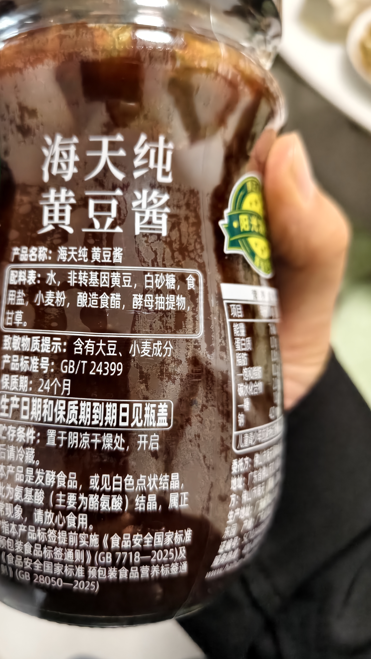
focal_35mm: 26
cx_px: 127
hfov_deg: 43.8
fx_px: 455
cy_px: 321
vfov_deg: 71.9
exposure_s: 1/504
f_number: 1.88
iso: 2658
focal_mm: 5.56
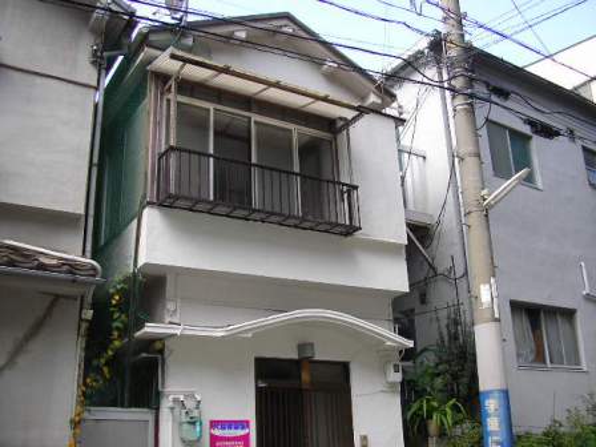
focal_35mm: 38
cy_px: 224
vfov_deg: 37.7
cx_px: 298
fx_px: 654
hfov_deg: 49.0
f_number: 2.9
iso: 71
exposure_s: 1/214
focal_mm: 5.8
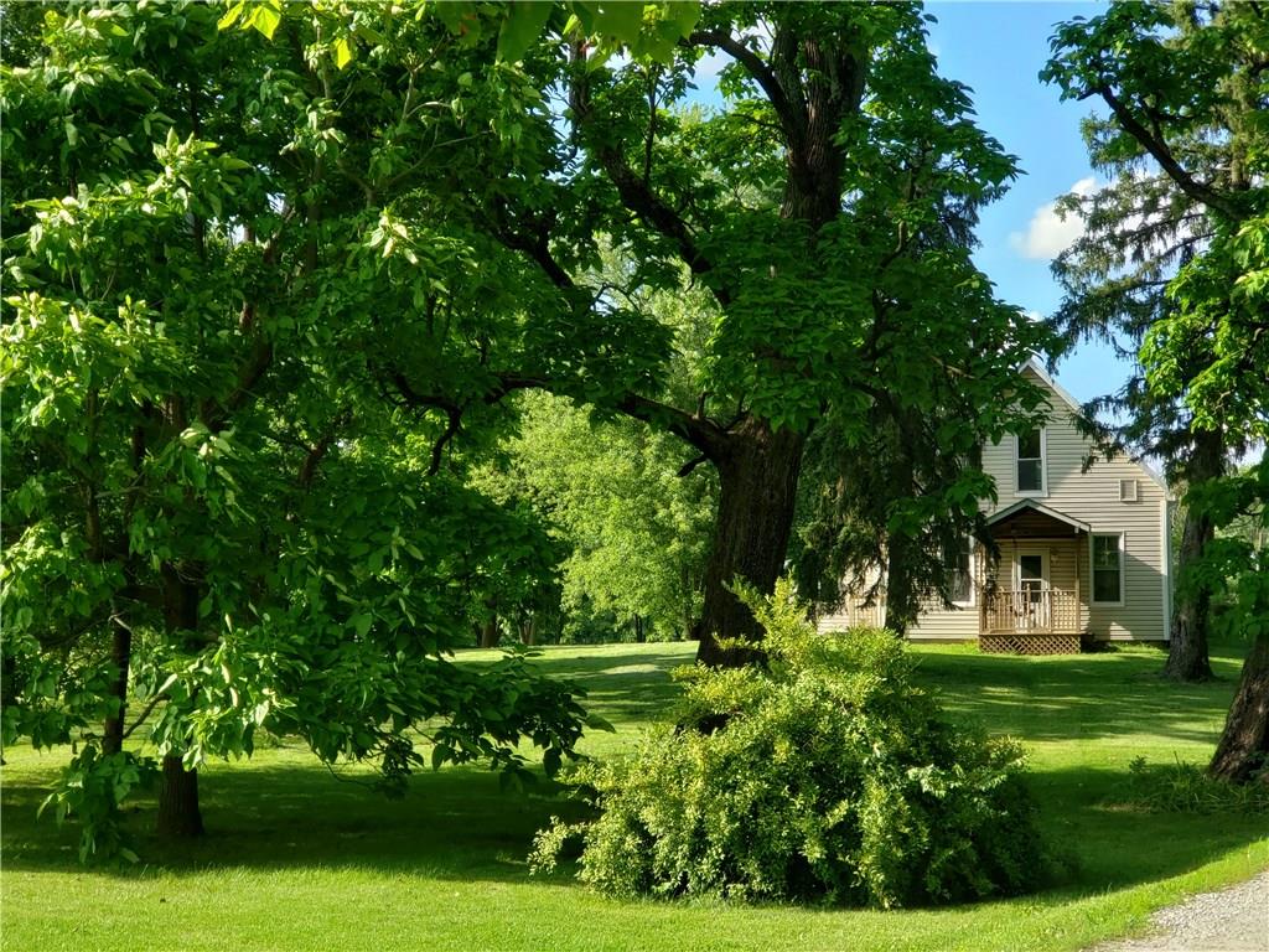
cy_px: 476
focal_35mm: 52
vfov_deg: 28.0
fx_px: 1906
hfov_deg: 36.8
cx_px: 634
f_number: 2.4
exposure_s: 1/266
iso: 32
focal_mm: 6
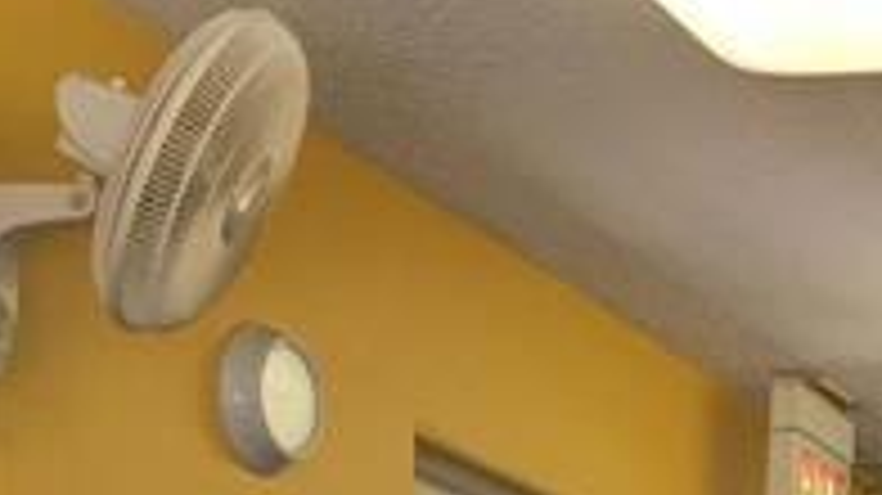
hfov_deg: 15.7
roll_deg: -0.6
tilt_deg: +3.5
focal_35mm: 129
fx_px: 3015
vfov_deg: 8.8
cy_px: 1058
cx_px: 1206
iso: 25
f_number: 2.2
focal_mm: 4.15
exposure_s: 1/40
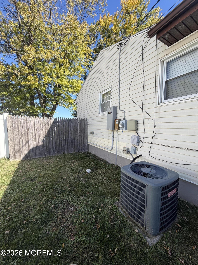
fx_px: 107
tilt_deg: -2.7
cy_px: 132
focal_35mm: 14
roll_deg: -1.2
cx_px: 99
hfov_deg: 85.7
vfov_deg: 102.1
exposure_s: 1/564
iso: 40
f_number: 2.2
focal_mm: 2.22
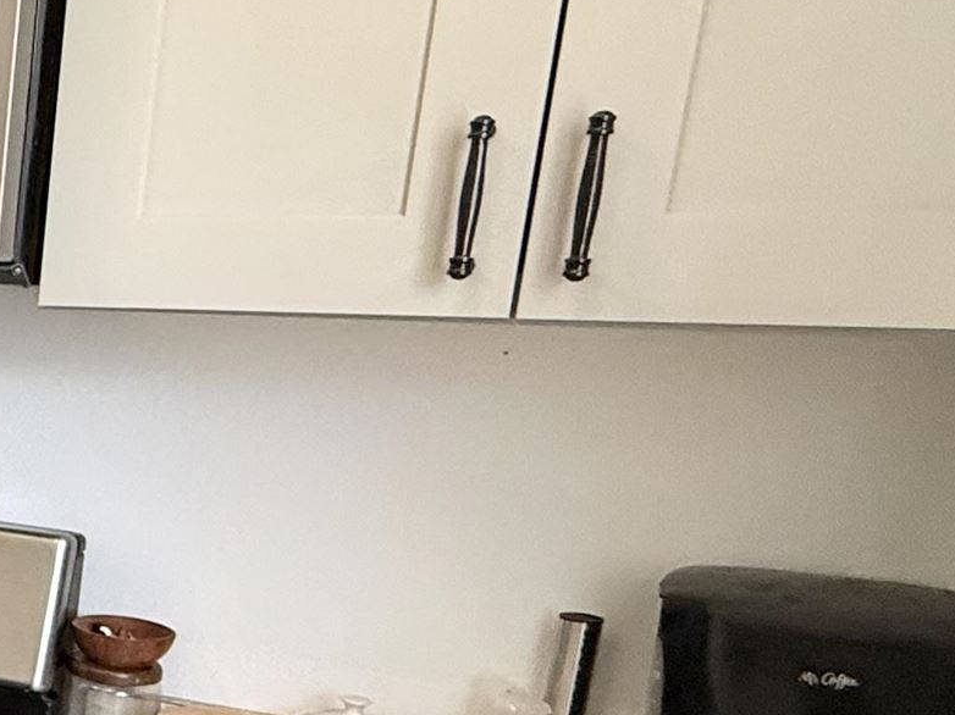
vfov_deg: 26.0
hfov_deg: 24.4
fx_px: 1517
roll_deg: +0.1
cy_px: 588
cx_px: -580
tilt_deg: -13.0
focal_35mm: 55
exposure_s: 1/120
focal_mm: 2.22
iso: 200
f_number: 2.2
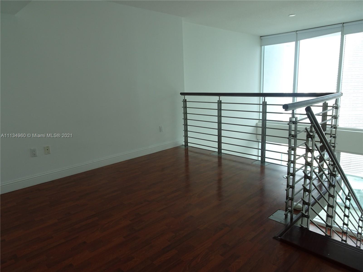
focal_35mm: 24
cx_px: 182
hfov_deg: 71.6
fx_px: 252
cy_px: 136
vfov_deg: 56.8
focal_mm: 4.1
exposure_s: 1/80
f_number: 3.5
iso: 80
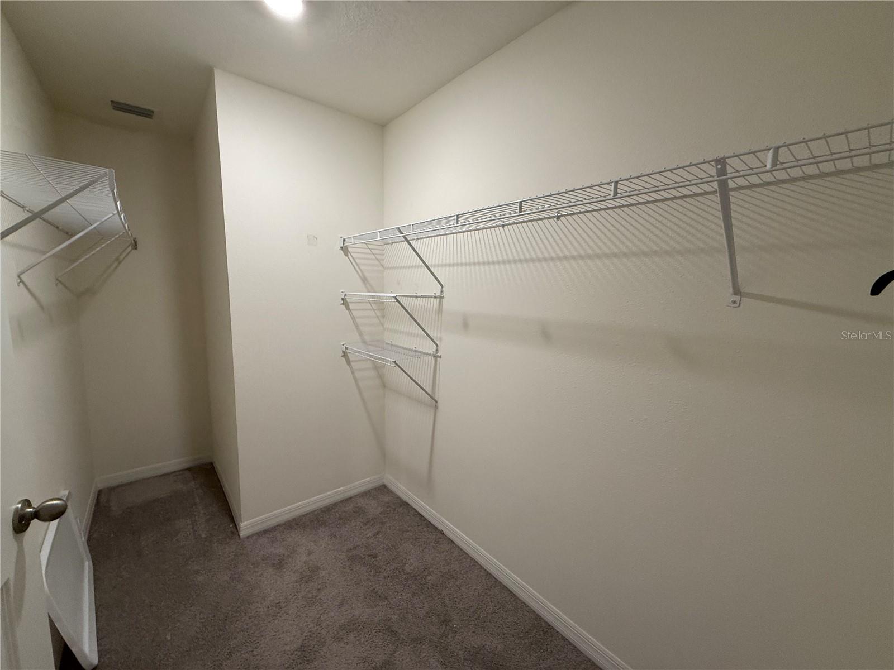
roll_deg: -1.6
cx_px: 447
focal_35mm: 14
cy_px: 335
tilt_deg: -8.3
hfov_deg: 102.1
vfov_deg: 85.7
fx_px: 362
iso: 320
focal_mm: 2.22
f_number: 2.2
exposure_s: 1/120
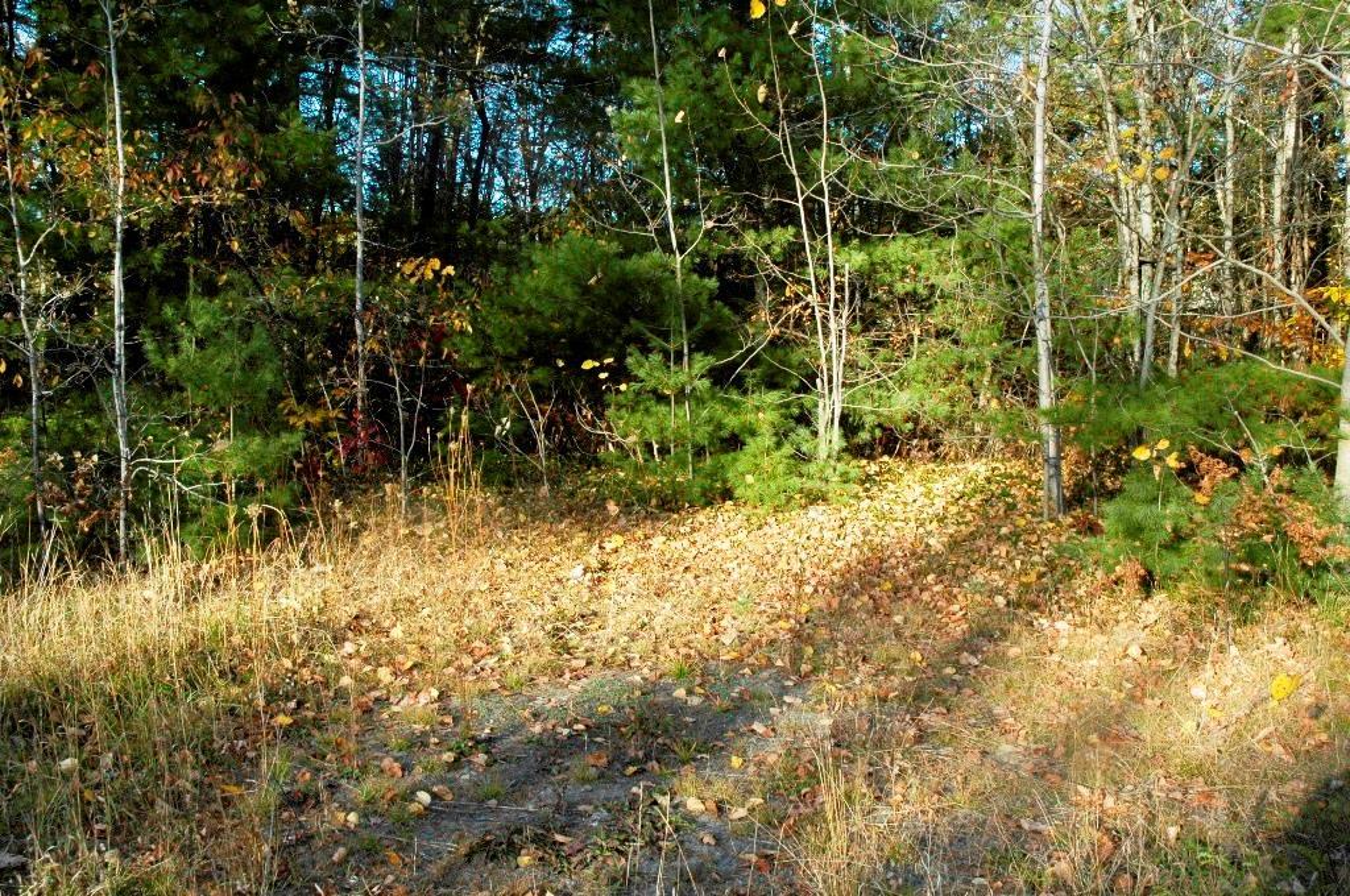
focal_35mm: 38
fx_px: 1404
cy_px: 448
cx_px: 675
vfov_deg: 35.4
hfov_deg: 51.3
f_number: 9
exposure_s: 1/125
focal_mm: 25
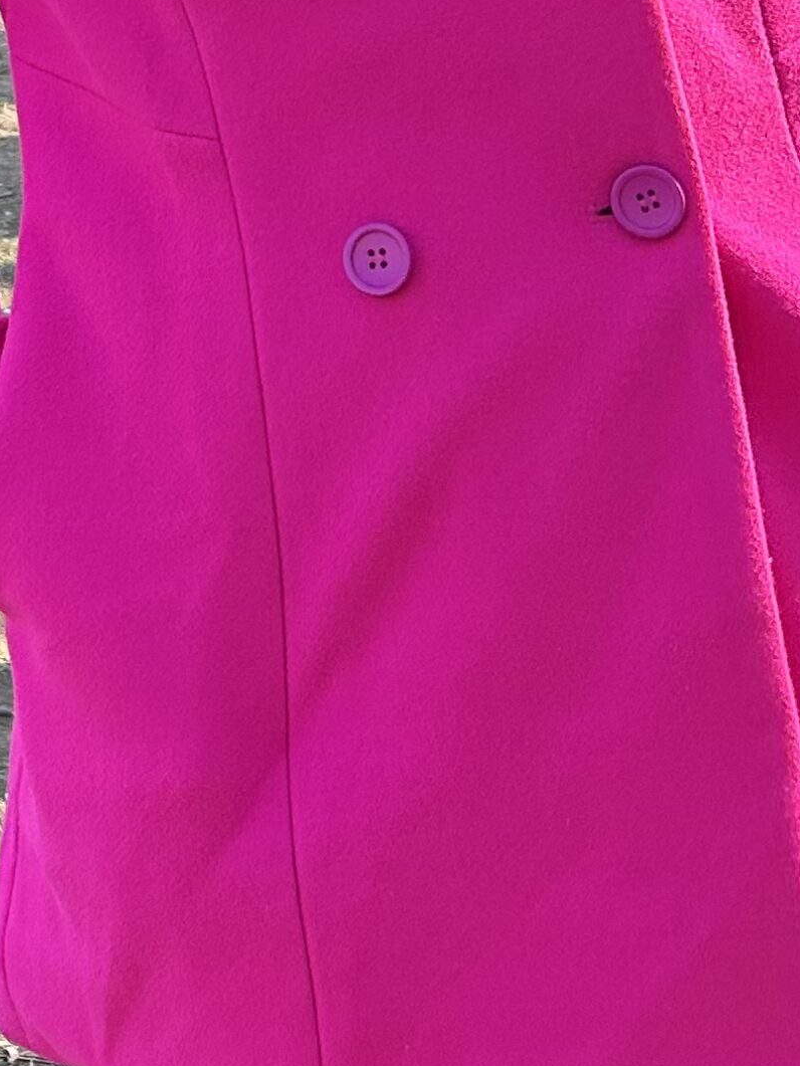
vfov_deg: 18.1
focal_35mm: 98
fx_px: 3019
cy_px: -473
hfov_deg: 14.6
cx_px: -184
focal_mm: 5.7
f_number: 1.5
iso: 50
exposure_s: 1/2083
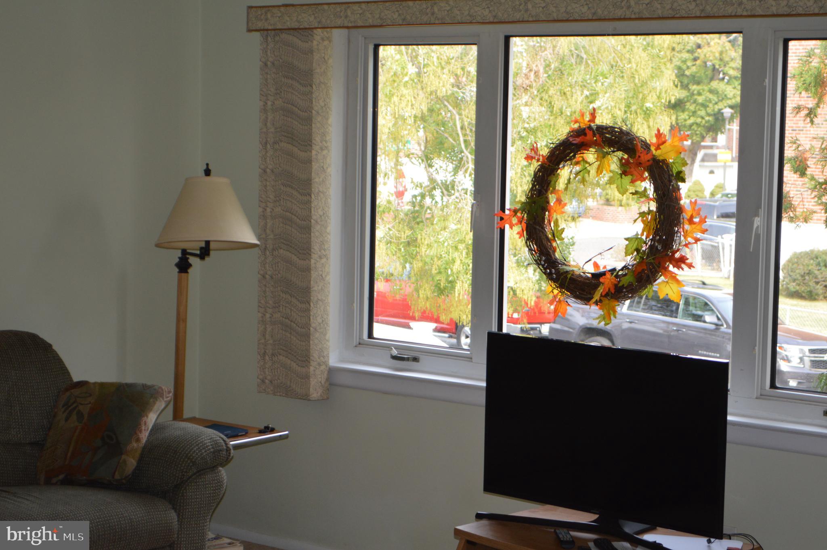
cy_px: 275
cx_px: 414
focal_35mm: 78
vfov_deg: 17.5
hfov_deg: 26.0
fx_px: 1790
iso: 400
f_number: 5.6
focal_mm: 52
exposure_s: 1/125
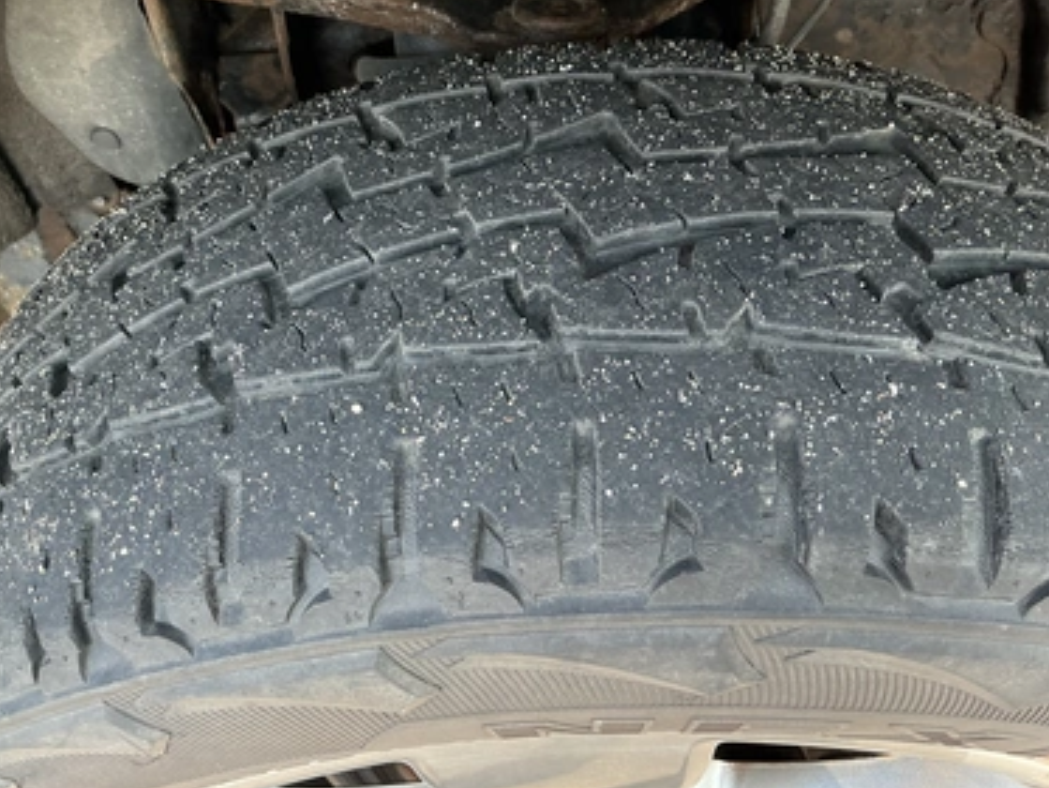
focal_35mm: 30
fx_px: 909
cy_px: 394
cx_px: 495
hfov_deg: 59.9
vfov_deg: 46.8
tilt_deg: -47.3
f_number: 1.8
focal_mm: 3
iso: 40
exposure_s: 1/122
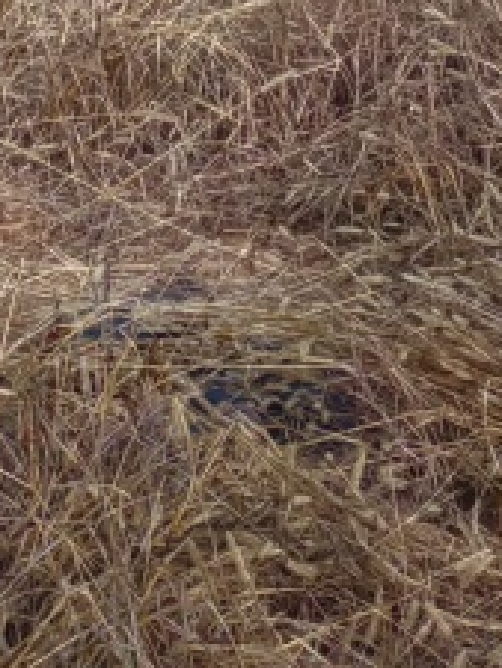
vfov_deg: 13.1
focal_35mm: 128
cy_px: -717
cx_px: 59
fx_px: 2473
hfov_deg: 11.5
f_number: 1.9
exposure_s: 1/469
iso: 50
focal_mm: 5.52
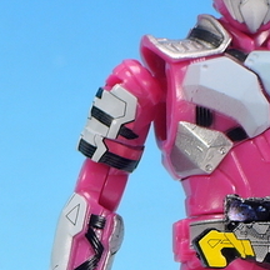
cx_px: 16
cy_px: 329
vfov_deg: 4.0
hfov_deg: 4.0
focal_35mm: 439
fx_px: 3874
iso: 80
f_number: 7.3
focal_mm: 22.4
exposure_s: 1
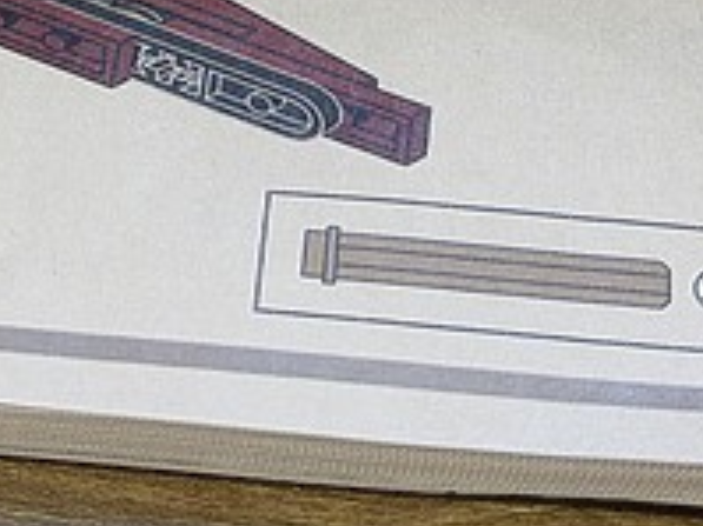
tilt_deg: -38.0
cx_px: 35
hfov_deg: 10.5
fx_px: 3816
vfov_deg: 7.7
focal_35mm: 188
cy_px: -387
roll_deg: +1.8
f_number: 1.78
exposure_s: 1/60
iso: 160
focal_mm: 6.76
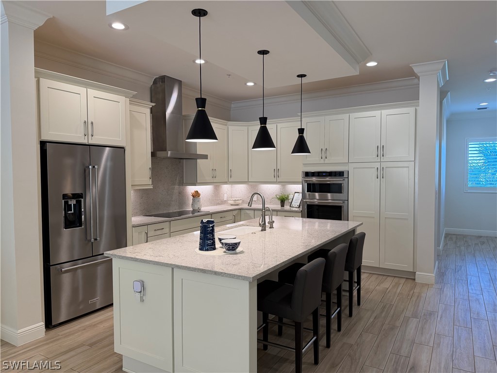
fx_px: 345
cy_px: 186
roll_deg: +0.8
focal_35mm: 24
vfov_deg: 56.8
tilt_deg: -1.5
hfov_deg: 71.6
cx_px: 248
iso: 160
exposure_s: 1/120
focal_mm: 6.76
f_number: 1.78
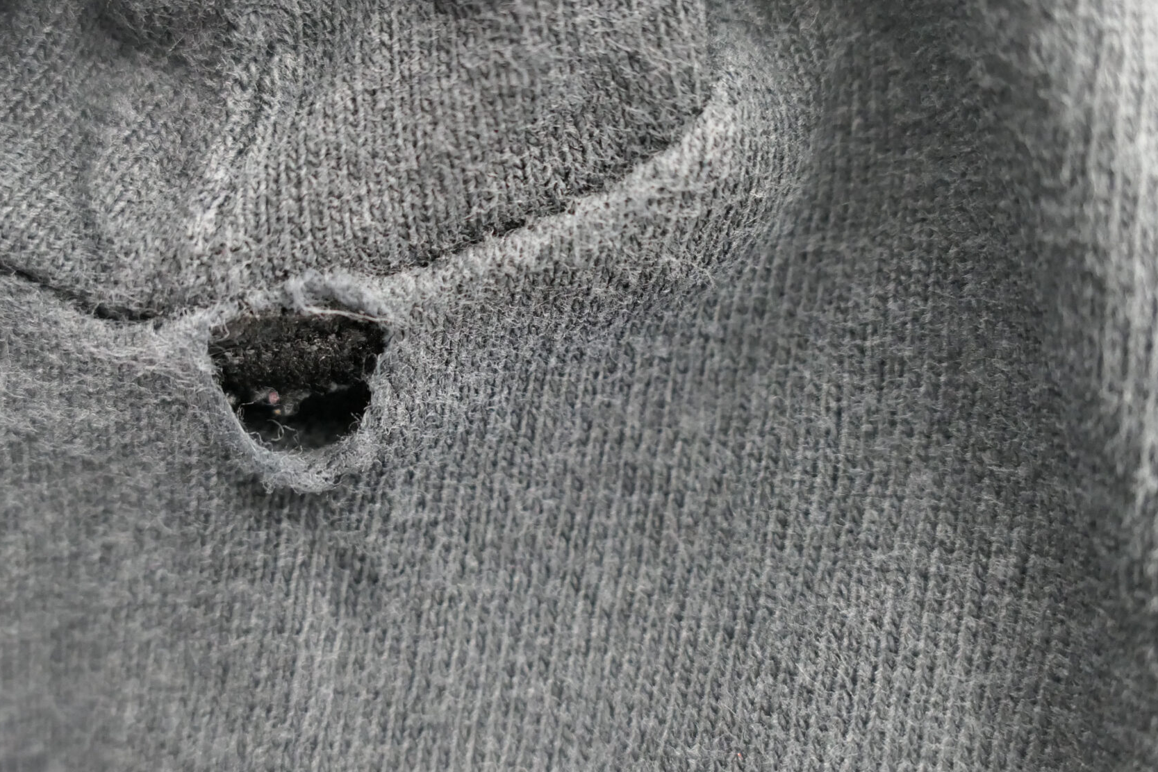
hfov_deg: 45.4
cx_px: 521
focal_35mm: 43
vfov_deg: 31.1
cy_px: 320
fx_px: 1383
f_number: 2.5
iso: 1600
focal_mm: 10.2
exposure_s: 1/50
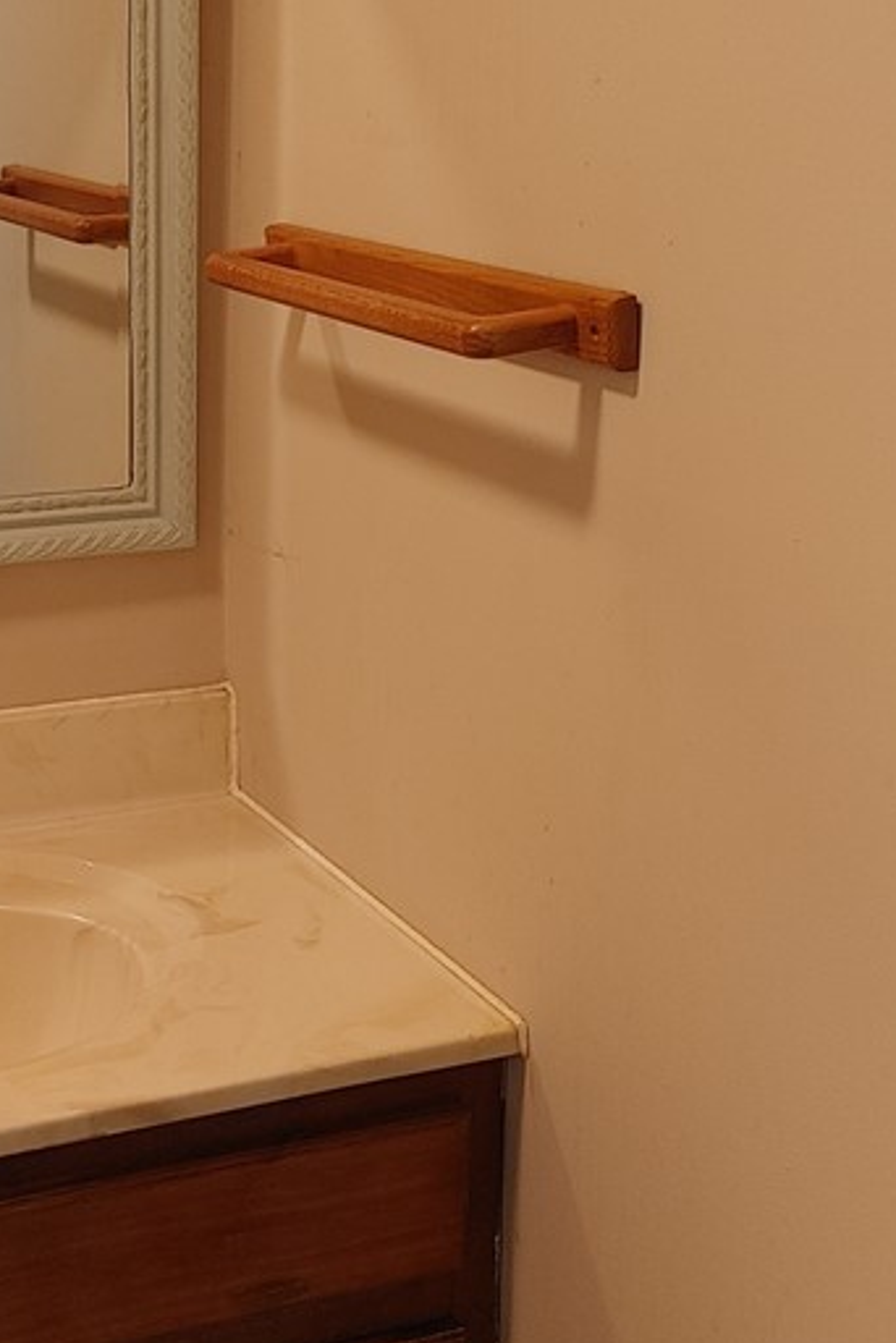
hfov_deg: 24.7
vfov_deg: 36.6
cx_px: 178
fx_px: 2016
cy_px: 500
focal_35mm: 54
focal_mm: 4.81
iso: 400
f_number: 1.8
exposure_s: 1/60
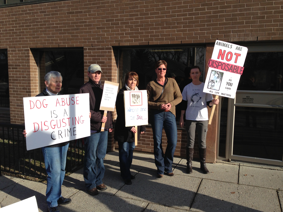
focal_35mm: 33
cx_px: 142
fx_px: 270
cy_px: 106
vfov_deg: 42.9
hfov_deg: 55.4
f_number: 2.4
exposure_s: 1/1355
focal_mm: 4.13
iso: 50
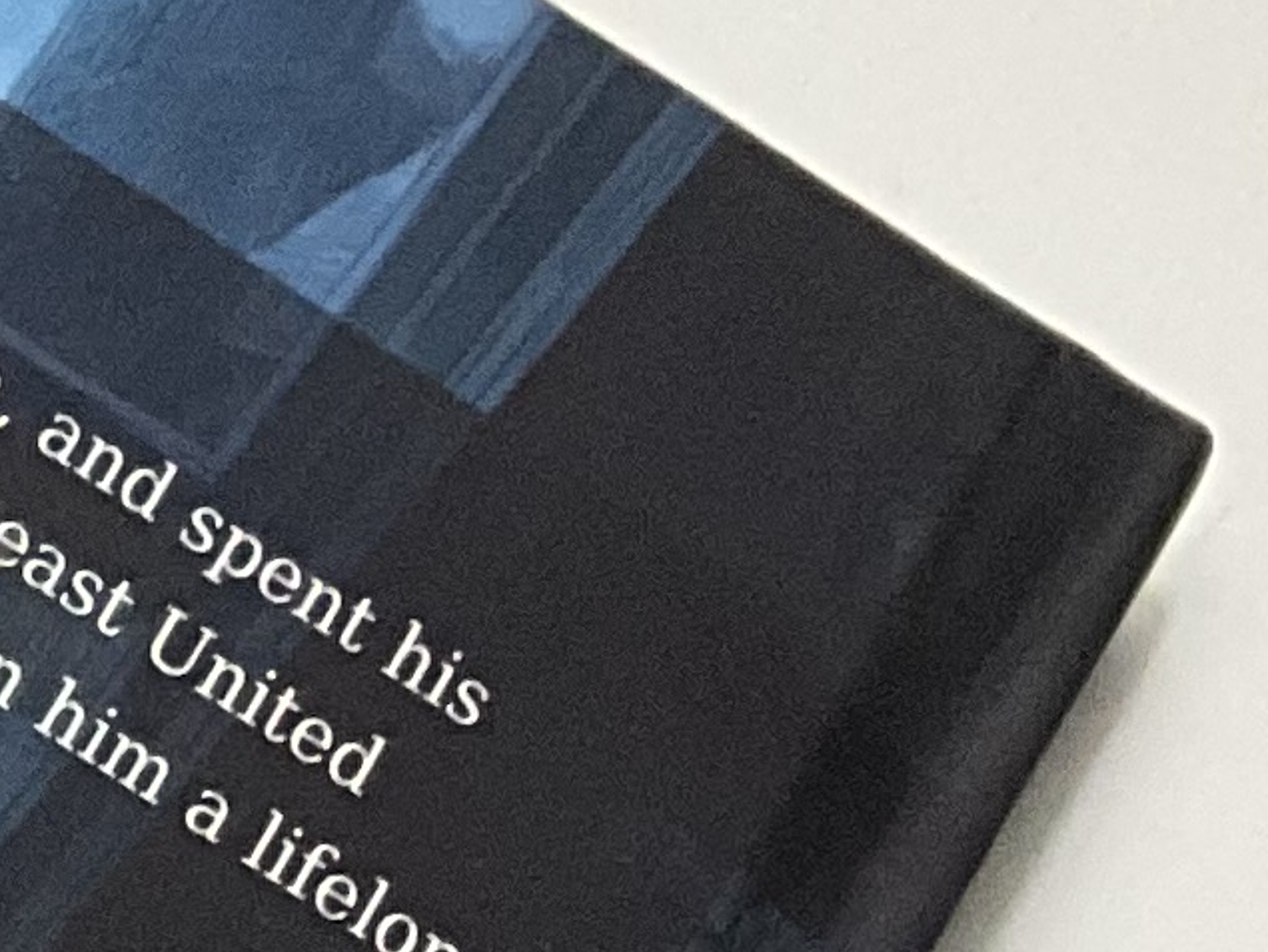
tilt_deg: -80.9
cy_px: 1223
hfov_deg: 8.9
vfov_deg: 8.0
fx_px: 6744
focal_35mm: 184
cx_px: -2502
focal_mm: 3
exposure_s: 1/59
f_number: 1.8
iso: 200
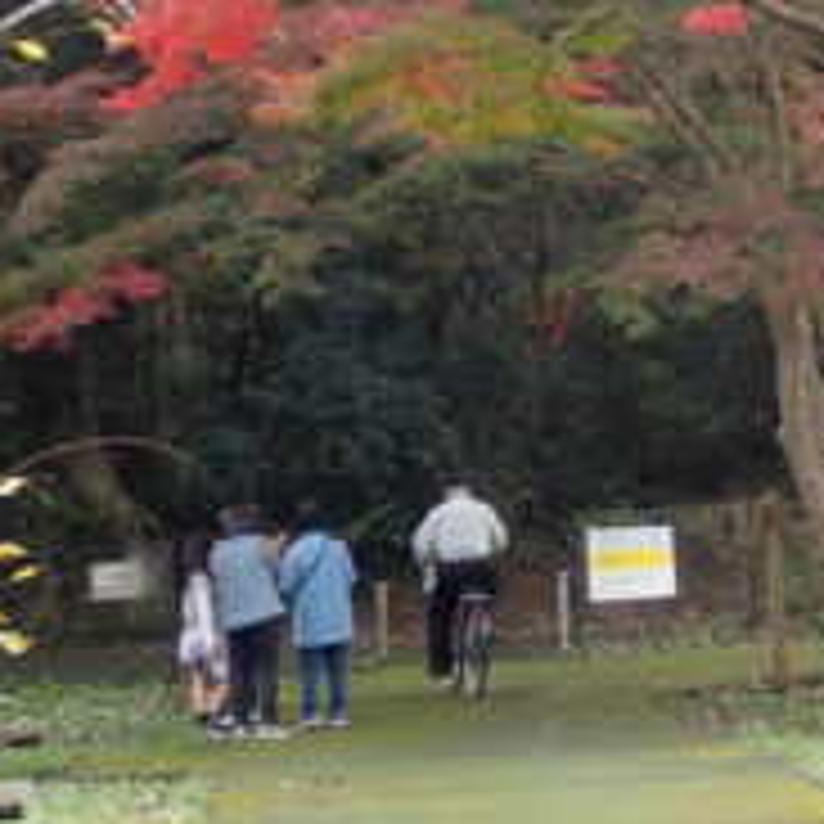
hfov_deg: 10.5
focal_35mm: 159
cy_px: 182
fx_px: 4282
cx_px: 1387
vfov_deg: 11.0
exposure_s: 1/160
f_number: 4.5
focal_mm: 9.61
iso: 200
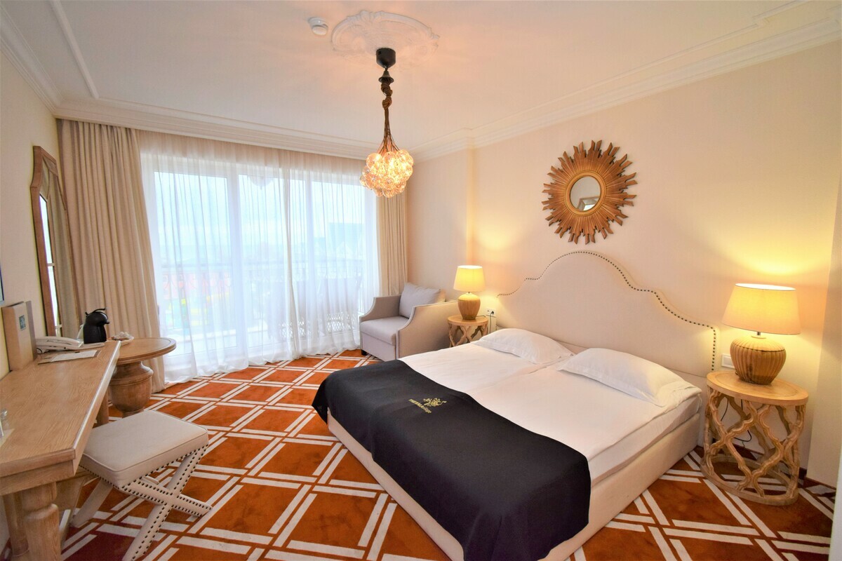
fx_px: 351
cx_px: 421
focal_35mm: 15
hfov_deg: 100.4
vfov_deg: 77.3
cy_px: 280
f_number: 5.6
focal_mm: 10
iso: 800
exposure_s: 1/125
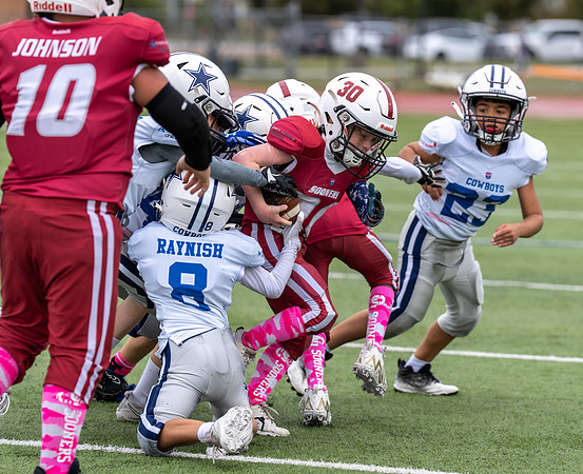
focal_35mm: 218
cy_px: 214
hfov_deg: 8.8
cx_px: 307
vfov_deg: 7.2
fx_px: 3781
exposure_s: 1/1250
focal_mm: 163
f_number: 3.5
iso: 250
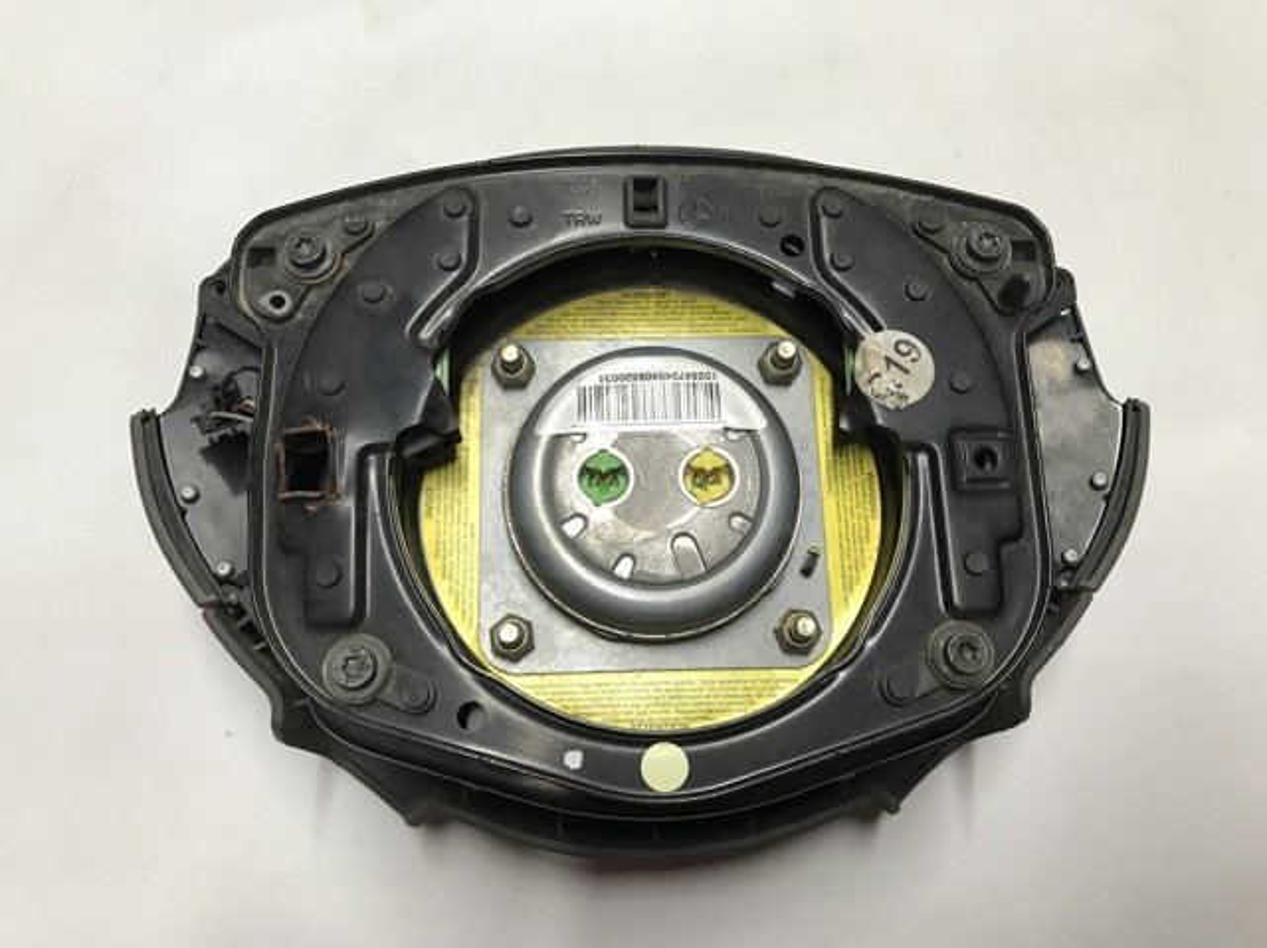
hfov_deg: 63.5
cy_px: 474
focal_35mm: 28
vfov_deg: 49.7
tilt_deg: -83.1
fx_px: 1024
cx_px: 634
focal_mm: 3.99
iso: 32
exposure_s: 1/33
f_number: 1.8
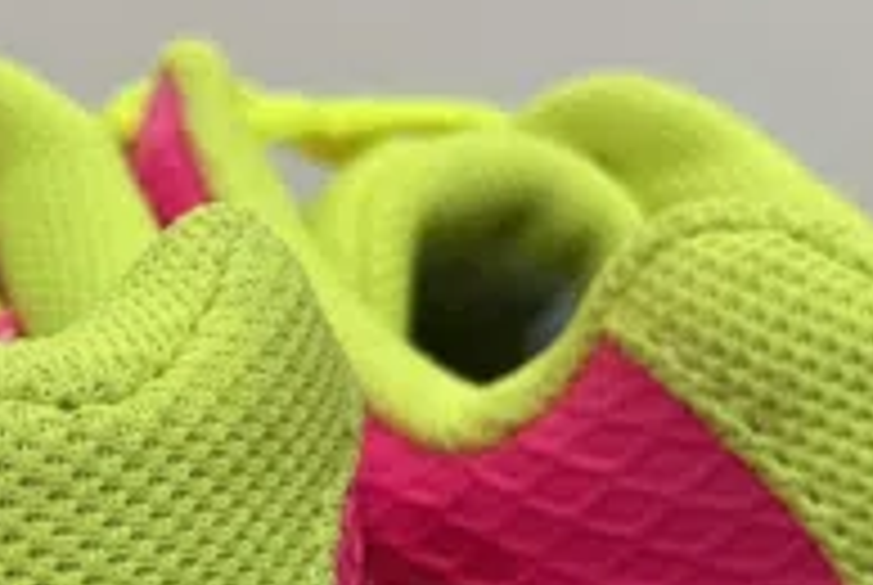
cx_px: 50
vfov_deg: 14.9
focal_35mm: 89
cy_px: 706
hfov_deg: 22.2
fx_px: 2162
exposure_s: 1/50
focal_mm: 4.2
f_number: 1.6
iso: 250
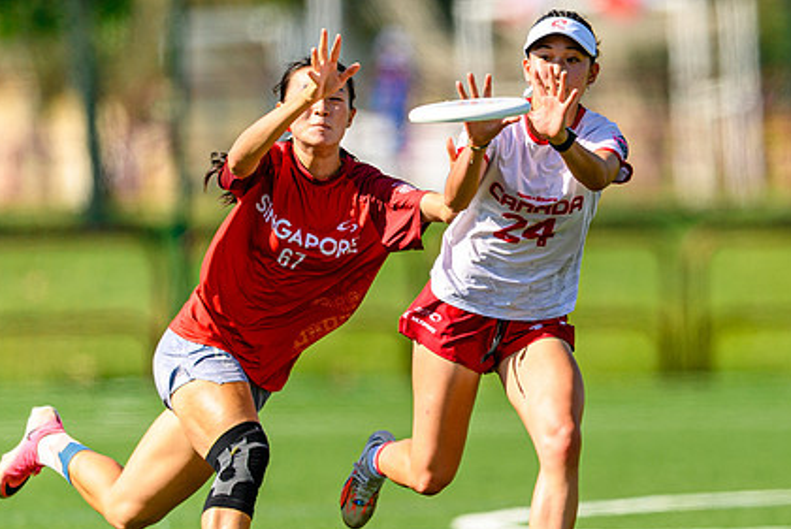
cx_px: 668
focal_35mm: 823
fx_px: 18102
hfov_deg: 2.5
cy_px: 261
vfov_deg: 1.7
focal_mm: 400
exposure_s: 1/1600
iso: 100
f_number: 3.2
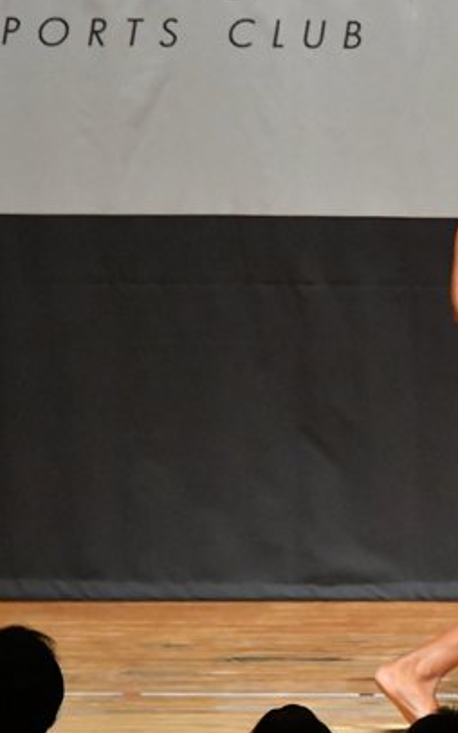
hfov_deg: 2.5
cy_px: 380
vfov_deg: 4.0
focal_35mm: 524
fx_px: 10476
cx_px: 612
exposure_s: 1/400
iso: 12800
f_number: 5.6
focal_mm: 180
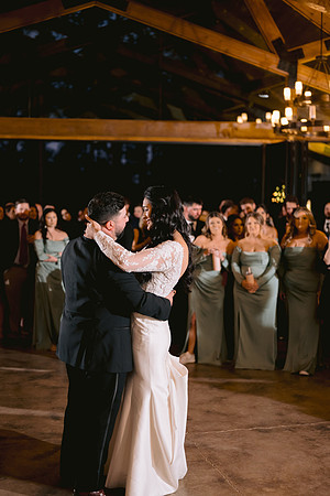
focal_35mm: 50
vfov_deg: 39.6
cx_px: 165
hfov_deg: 27.0
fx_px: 687
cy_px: 248
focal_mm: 50
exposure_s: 1/125
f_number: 2
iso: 800
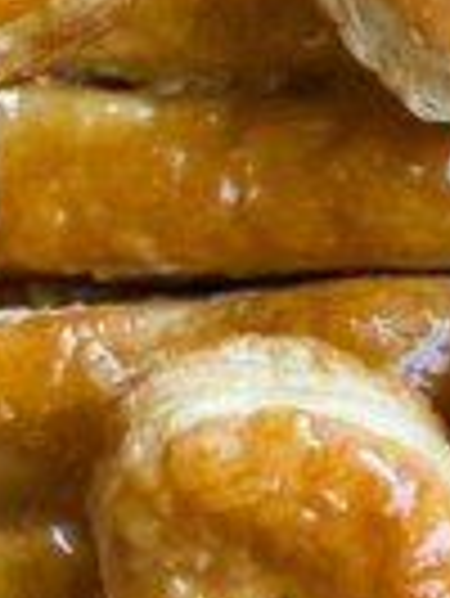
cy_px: 198
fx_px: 3236
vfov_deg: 10.6
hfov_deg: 7.9
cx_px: 387
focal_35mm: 187
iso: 250
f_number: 2
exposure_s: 1/120
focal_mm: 6
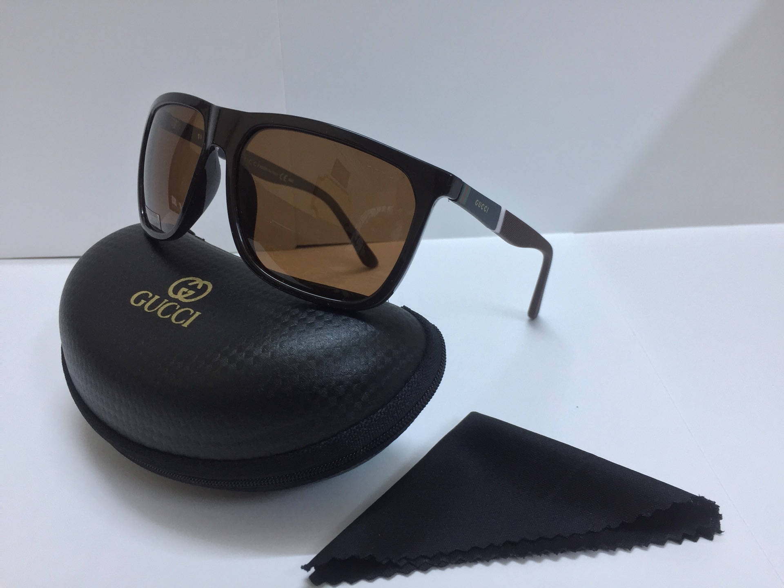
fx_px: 657
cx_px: 392
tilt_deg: -26.0
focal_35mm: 29
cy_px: 294
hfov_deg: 61.7
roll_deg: +0.0
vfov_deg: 48.2
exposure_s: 1/30
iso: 64
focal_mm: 4.15
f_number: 2.2
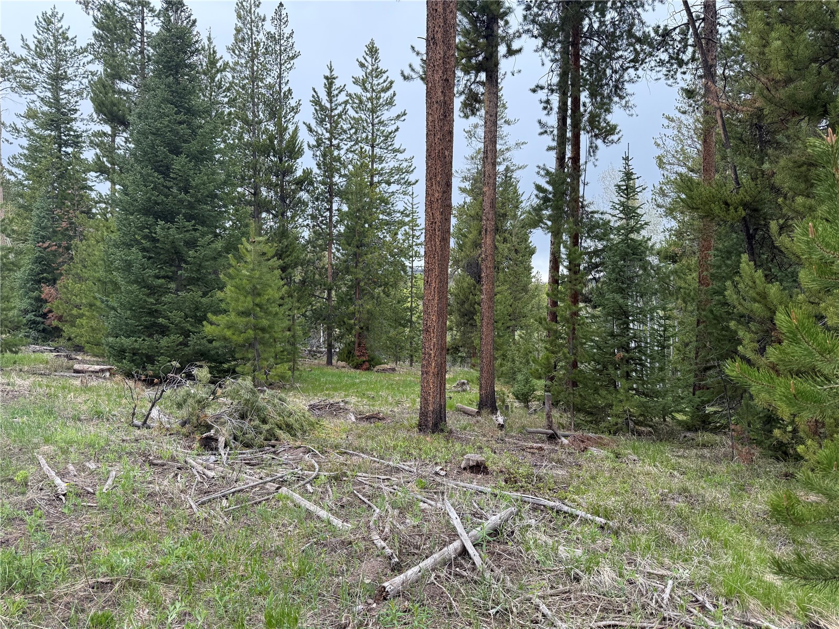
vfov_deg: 56.8
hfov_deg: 71.6
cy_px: 314
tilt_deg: -0.7
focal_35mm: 24
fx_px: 582
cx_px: 420
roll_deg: +0.2
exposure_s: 1/1075
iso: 100
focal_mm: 6.76
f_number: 1.78
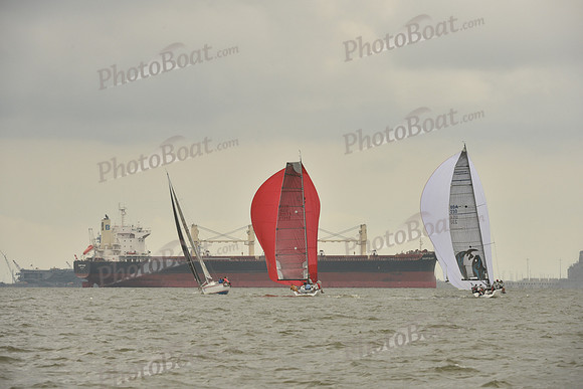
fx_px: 4535
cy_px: 194
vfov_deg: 4.9
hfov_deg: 7.4
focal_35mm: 280
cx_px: 292
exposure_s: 1/800
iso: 400
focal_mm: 280
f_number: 9
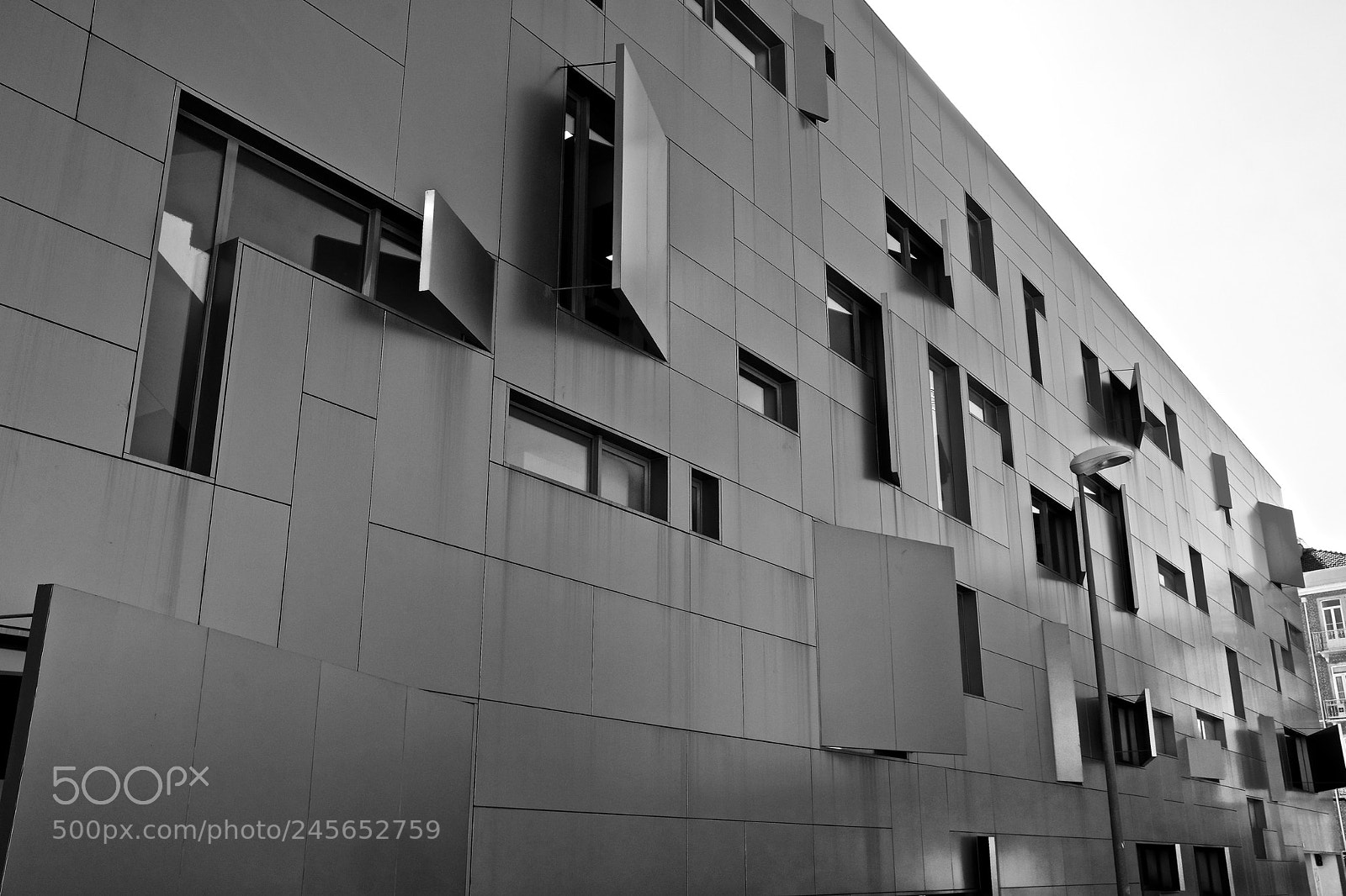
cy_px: 448
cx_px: 673
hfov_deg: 54.4
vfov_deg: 37.8
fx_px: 1308
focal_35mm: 35
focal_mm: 23
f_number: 16
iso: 500
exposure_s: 1/120
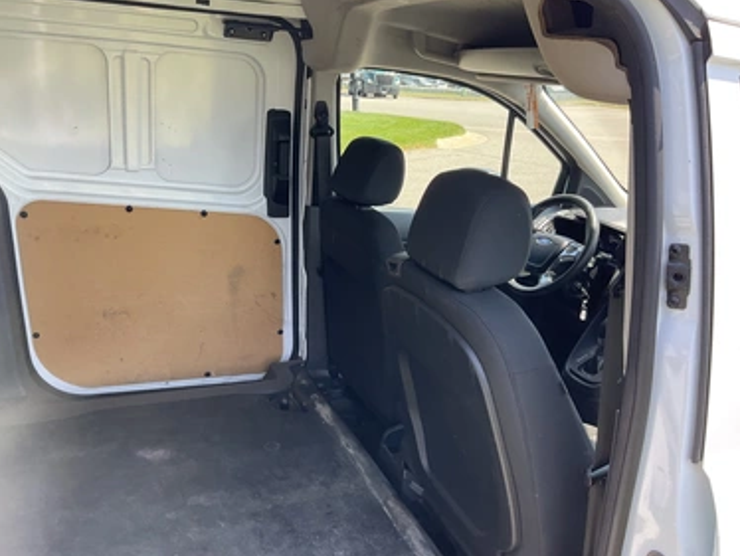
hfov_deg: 58.3
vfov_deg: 45.5
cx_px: 348
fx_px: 663
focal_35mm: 31
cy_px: 271
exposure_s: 1/172
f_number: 1.8
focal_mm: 3
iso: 32
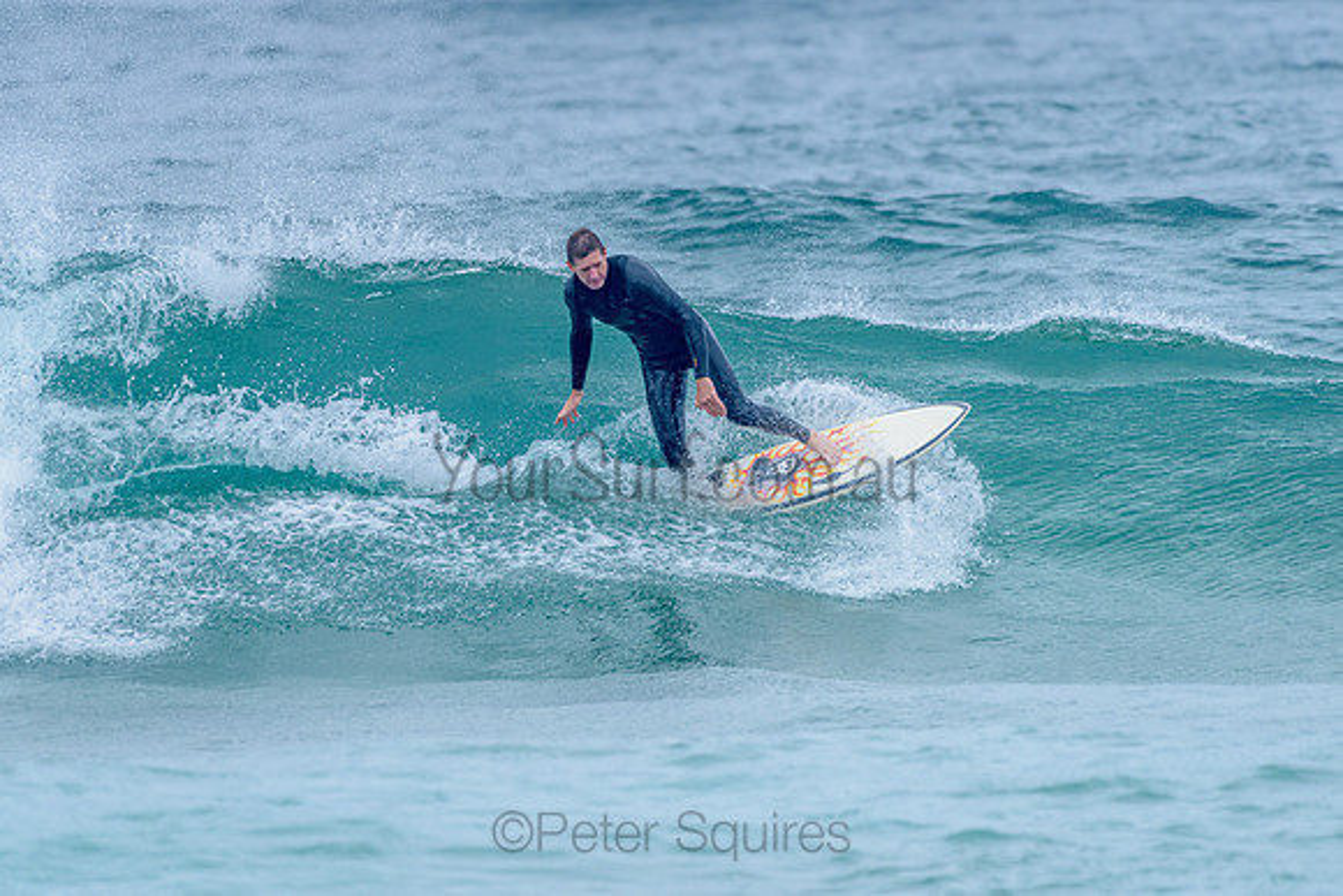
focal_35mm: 628
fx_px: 23423
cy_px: 355
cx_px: 533
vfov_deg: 2.2
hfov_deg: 3.3
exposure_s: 1/2000
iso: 800
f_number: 5.6
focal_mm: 500
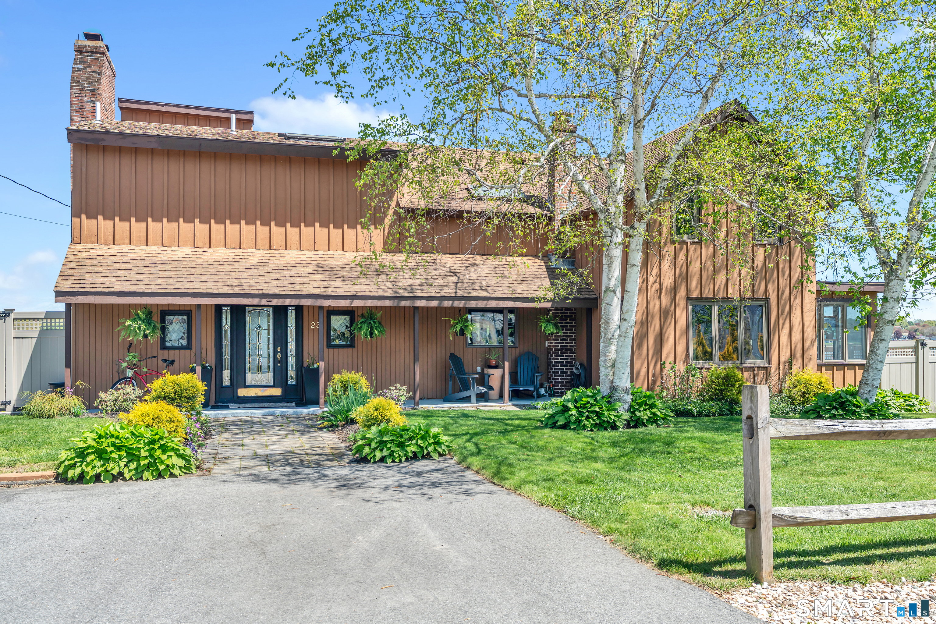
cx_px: 468
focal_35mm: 29
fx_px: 754
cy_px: 312
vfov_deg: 45.0
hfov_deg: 63.7
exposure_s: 1/80
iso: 100
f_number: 7.1
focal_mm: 29
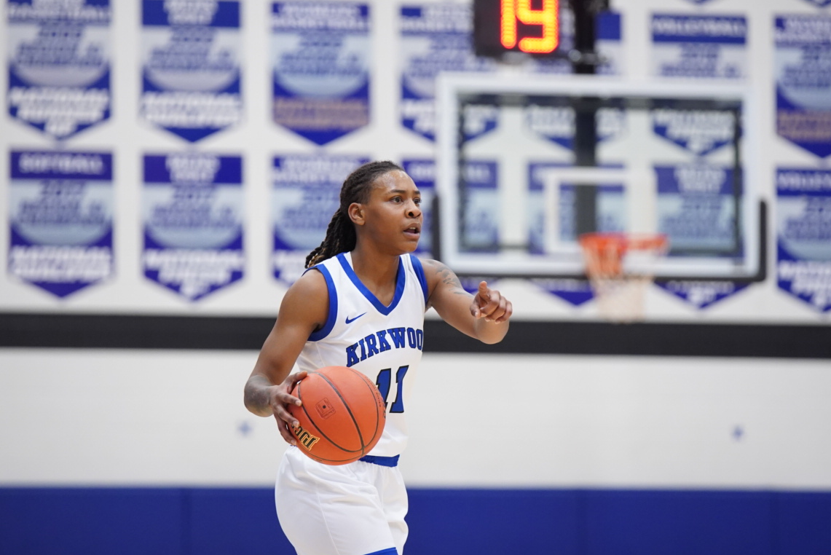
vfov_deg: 5.8
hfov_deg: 8.6
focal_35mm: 238
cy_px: 216
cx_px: 408
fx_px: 5496
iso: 4000
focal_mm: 168
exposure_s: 1/640
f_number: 2.8
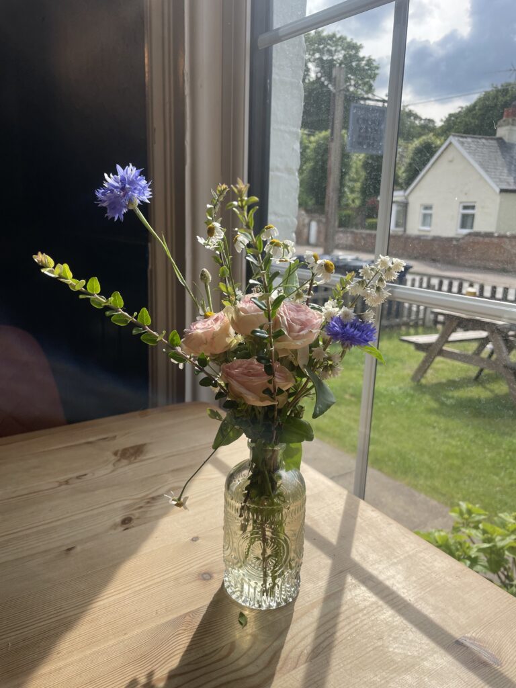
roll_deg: -1.6
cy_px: 344
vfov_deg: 67.3
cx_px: 258
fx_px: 517
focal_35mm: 26
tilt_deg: -15.2
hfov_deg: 53.1
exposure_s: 1/1289
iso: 32
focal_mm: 4.2
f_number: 1.6
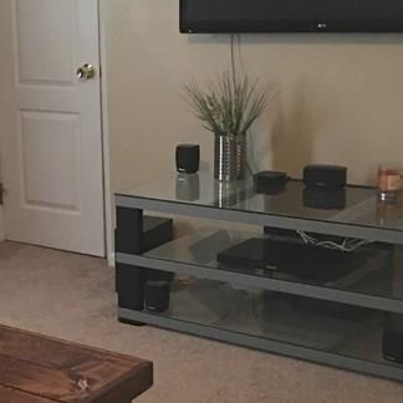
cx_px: -80
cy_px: 250
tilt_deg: -16.3
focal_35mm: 81
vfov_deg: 21.3
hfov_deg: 20.1
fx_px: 1067
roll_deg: +4.7
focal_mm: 4.15
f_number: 2.2
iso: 80
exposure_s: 1/4
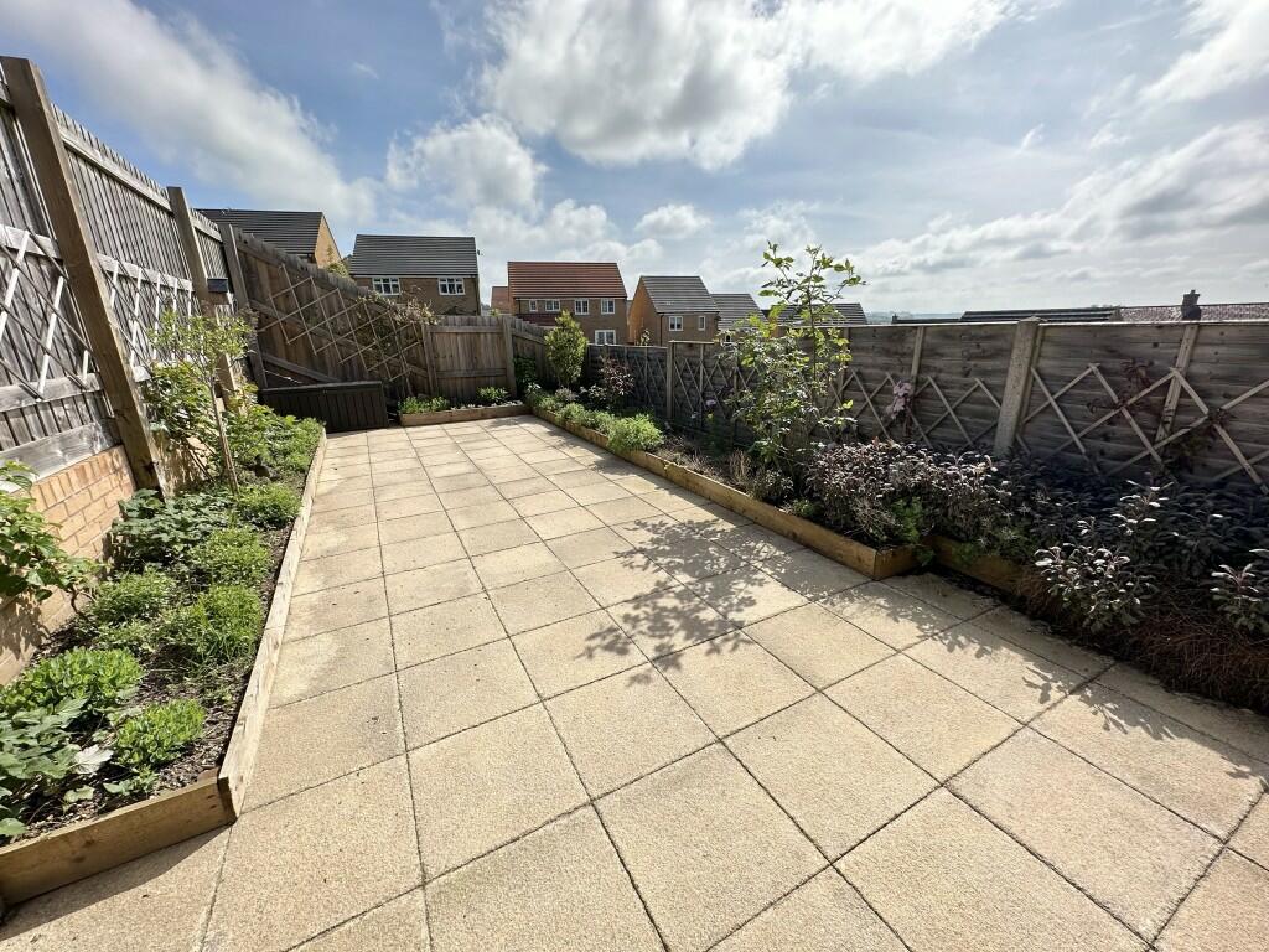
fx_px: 513
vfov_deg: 85.7
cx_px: 634
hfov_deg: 102.1
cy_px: 476
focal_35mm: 14
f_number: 2.2
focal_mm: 2.22
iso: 50
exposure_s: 1/2353
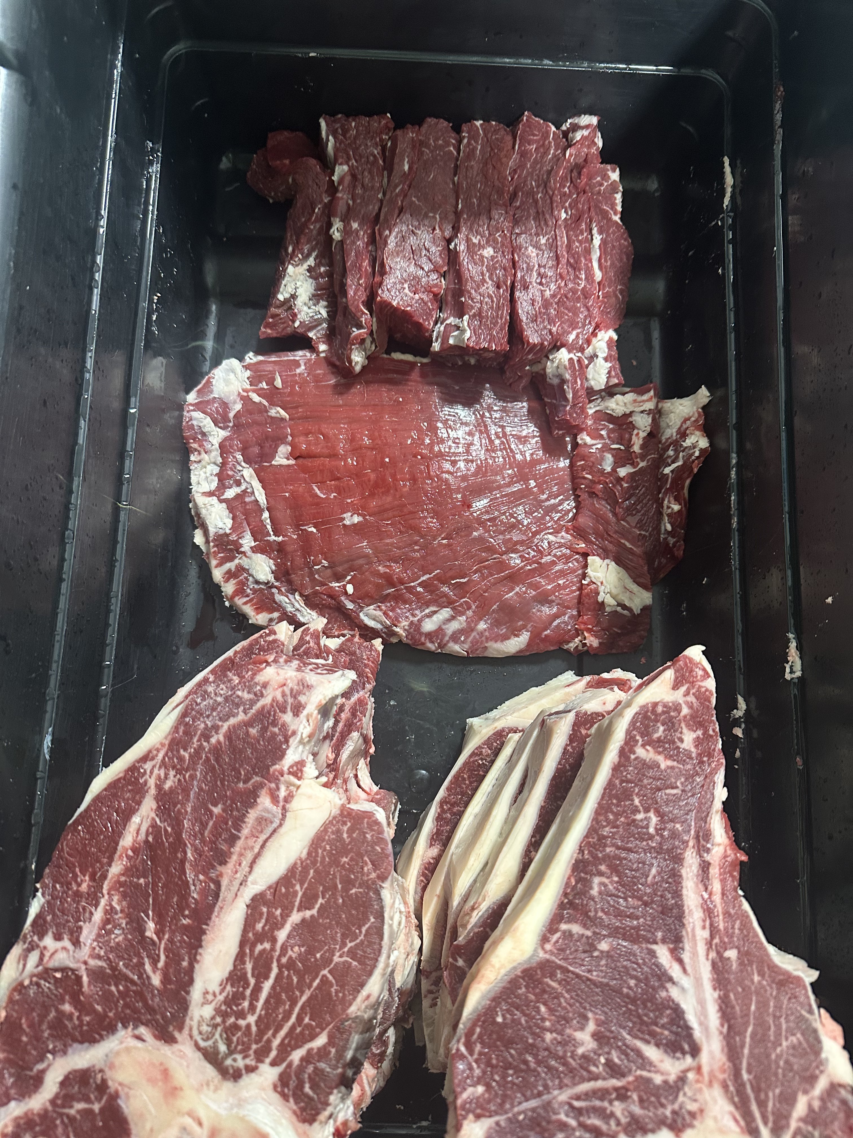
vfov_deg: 71.6
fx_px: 789
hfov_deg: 56.8
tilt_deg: -80.0
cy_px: 569
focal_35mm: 24
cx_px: 426
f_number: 1.78
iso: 250
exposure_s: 1/60
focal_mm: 6.86
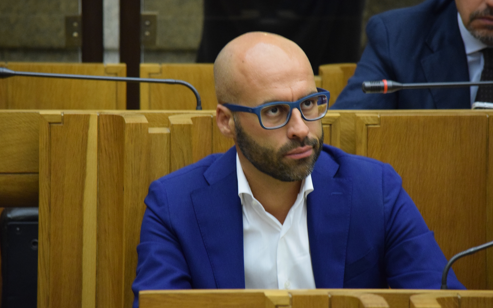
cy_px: 153
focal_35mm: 337
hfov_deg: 6.2
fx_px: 4528
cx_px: 246
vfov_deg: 3.9
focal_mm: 220
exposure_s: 1/40
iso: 3200
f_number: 5.3
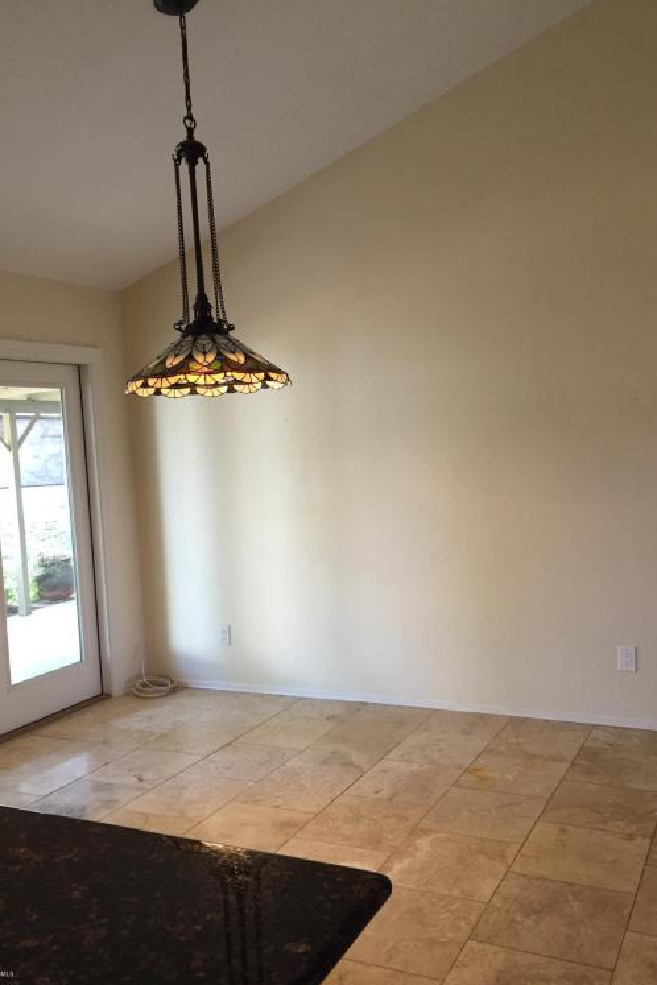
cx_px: 354
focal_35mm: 31
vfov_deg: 60.3
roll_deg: +2.5
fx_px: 849
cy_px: 500
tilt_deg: -2.5
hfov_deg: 42.3
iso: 100
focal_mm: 4.15
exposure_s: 1/30
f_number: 2.2
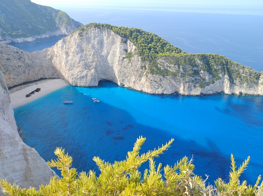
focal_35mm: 27
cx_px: 142
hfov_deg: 65.3
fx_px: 205
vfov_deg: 51.2
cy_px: 105
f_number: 1.7
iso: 100
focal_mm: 4.71
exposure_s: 1/284
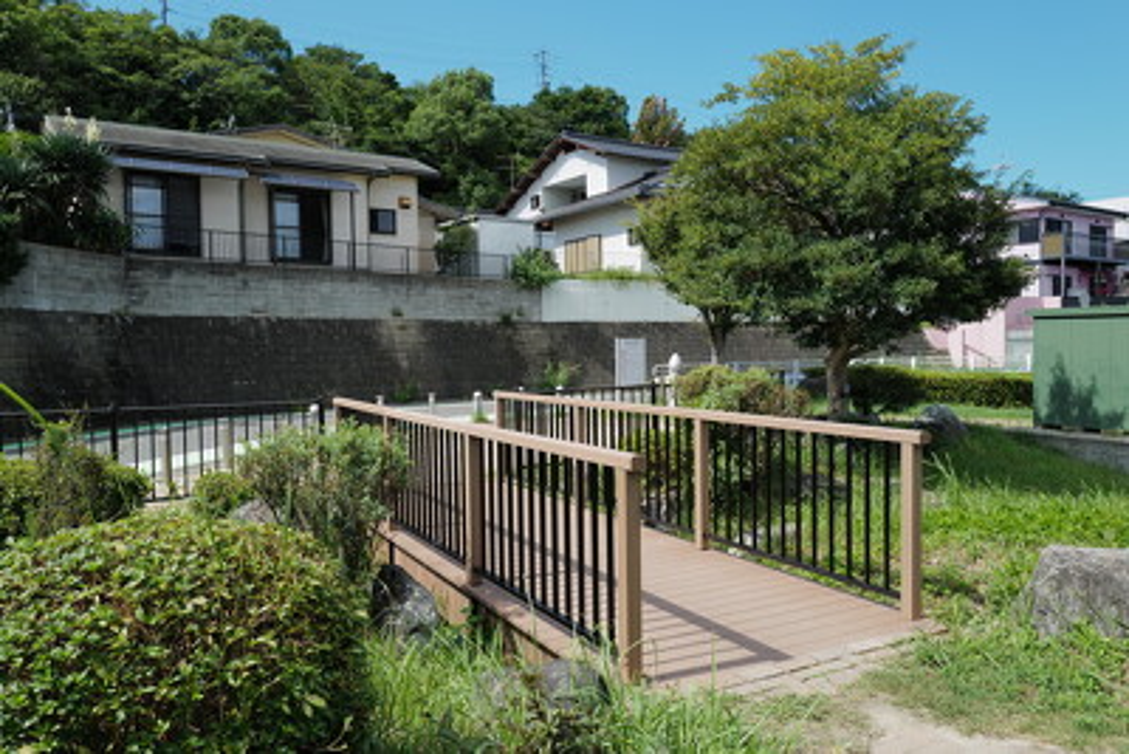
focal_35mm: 28
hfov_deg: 65.5
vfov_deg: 46.4
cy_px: 377
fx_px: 878
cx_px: 564
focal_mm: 28
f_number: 5
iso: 100
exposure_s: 1/400
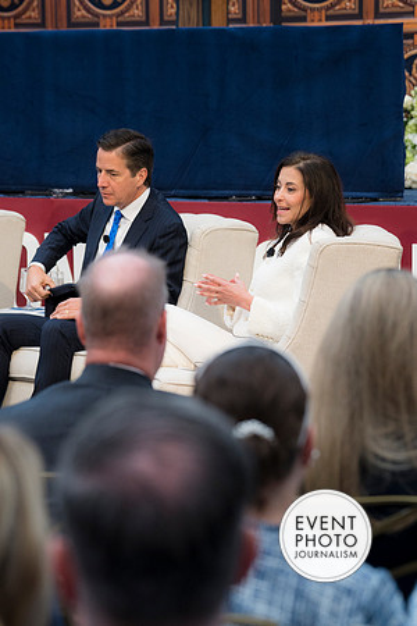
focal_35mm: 133
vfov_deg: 15.4
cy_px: 313
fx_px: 2311
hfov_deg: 10.3
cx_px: 208
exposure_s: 1/160
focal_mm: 89
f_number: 4
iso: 720
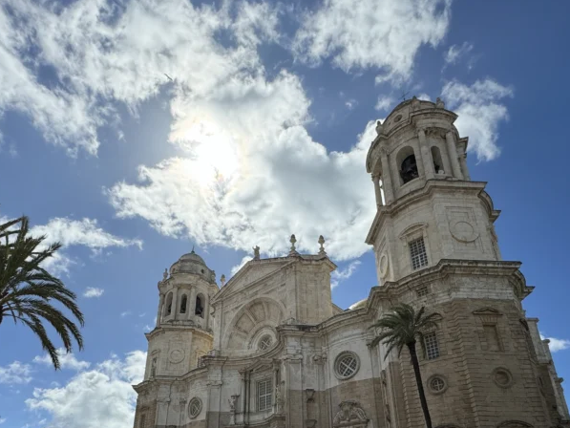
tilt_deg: +23.2
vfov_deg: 52.2
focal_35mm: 24
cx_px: 276
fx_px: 395
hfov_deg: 71.6
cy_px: 357
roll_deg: +0.2
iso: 50
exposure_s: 1/3546
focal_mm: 2.22
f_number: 2.2
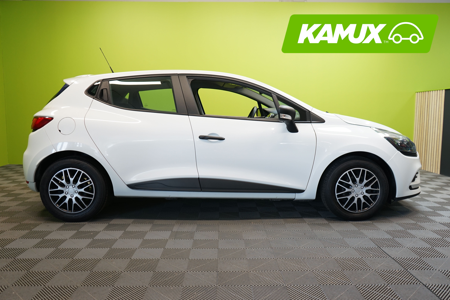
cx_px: 225
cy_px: 150
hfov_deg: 63.7
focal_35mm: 29
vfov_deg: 45.0
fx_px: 362
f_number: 3.5
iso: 500
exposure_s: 1/30
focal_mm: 29
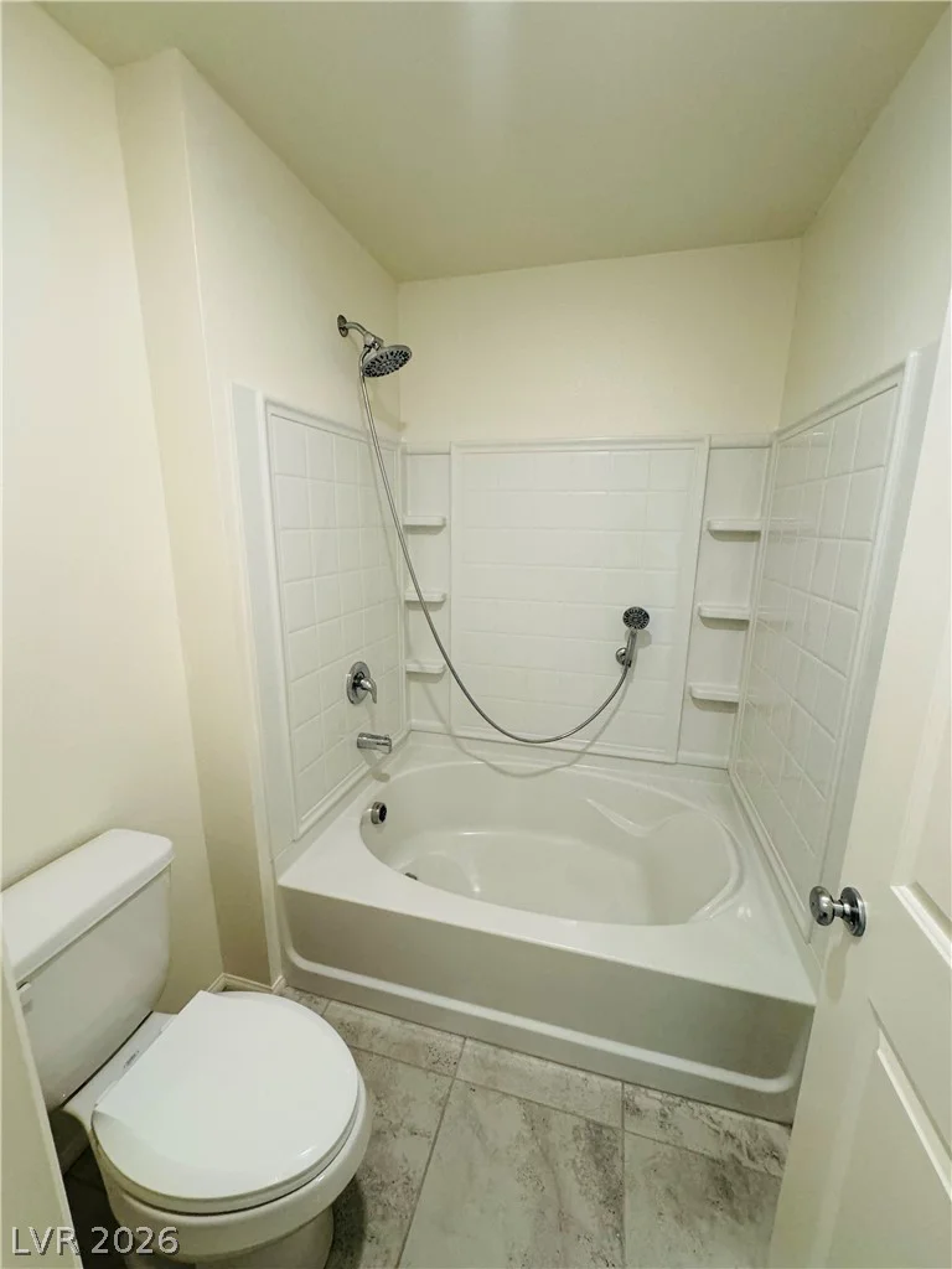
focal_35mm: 14
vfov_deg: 102.1
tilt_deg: -12.4
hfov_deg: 85.7
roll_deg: -0.9
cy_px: 634
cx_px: 476
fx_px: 513
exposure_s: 1/120
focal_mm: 2.22
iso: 250
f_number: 2.2
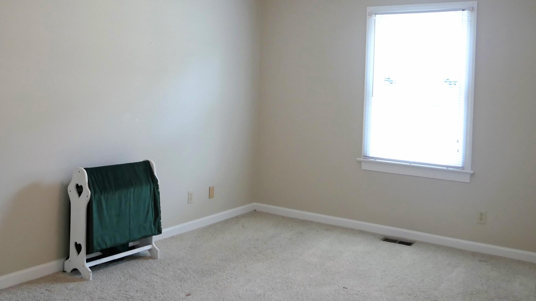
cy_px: 94
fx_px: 526
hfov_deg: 53.9
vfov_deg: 31.7
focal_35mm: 37
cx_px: 239
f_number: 3.5
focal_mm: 12
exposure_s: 1/60
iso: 640
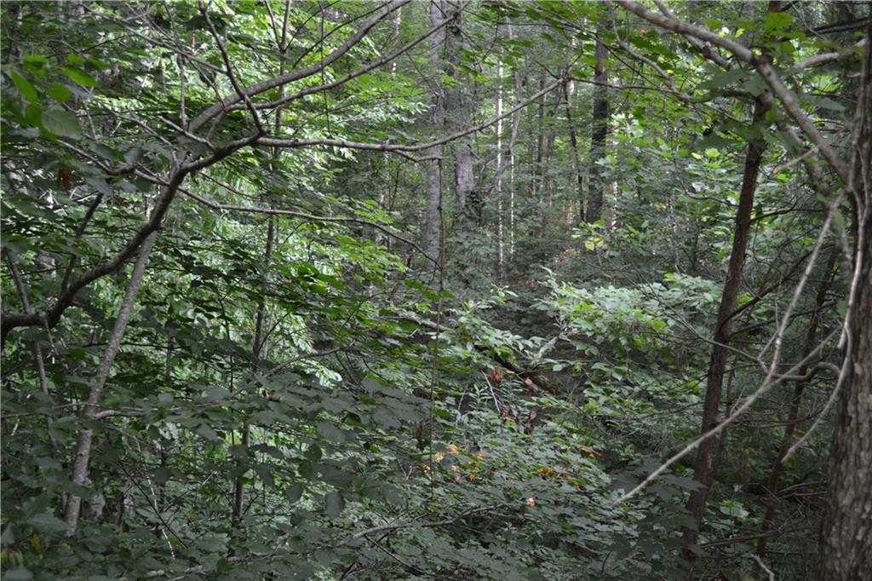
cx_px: 436
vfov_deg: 28.1
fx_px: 1162
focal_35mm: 48
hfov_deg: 41.1
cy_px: 290
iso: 400
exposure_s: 1/80
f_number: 4.8
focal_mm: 32
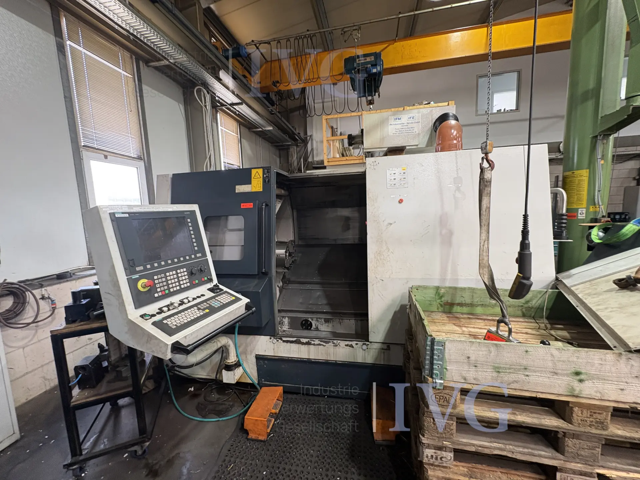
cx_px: 320
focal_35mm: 14
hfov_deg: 102.1
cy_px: 240
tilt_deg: -5.3
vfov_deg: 85.7
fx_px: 259
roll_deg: +2.2
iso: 125
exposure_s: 1/50
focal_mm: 2.22
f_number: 2.2
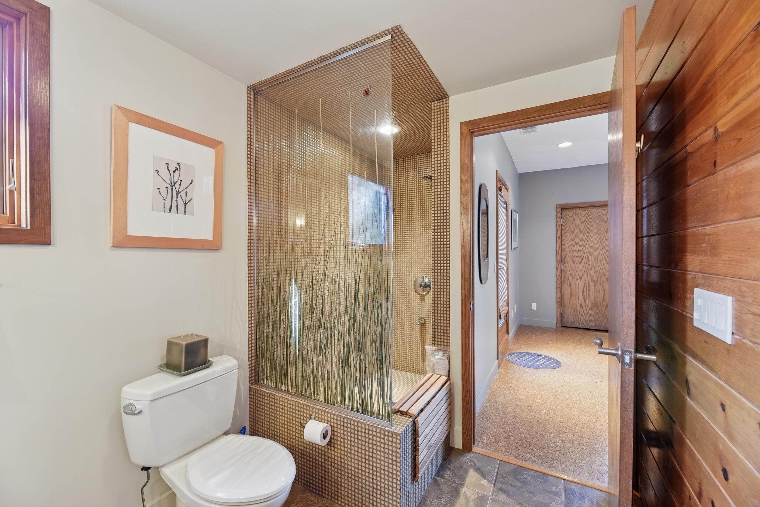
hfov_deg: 104.2
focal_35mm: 14
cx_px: 380
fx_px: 296
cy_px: 254
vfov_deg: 81.3
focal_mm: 14
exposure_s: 1/3.33
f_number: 8
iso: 400
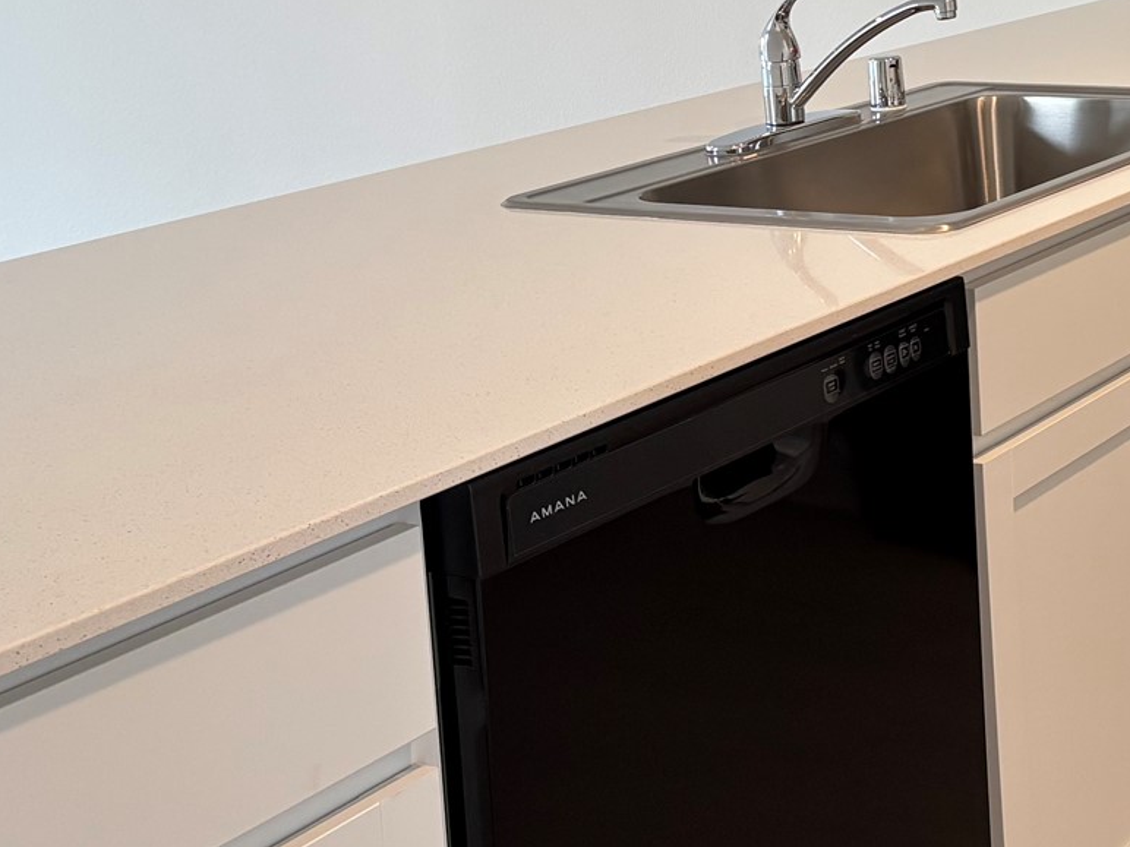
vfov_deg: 20.6
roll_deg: +2.3
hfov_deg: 25.7
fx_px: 2252
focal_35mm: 69
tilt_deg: -6.6
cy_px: -18
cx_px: 1297
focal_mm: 5.96
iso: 125
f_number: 1.6
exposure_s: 1/120
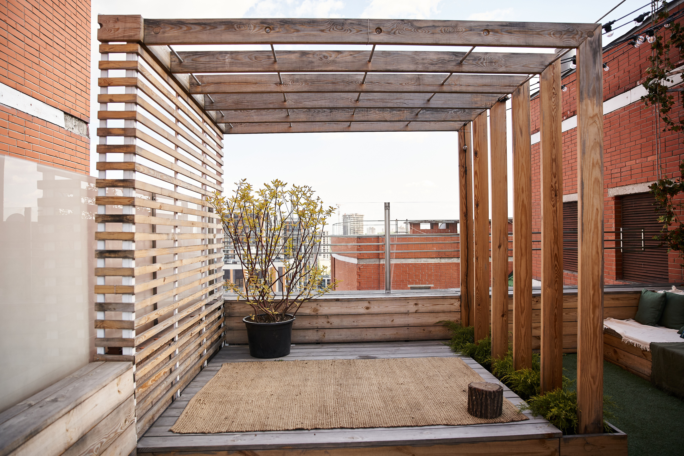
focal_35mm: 24
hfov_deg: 73.7
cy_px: 228
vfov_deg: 53.1
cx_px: 342
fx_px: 456
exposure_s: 1/1000
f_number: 6.7
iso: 320
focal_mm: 24
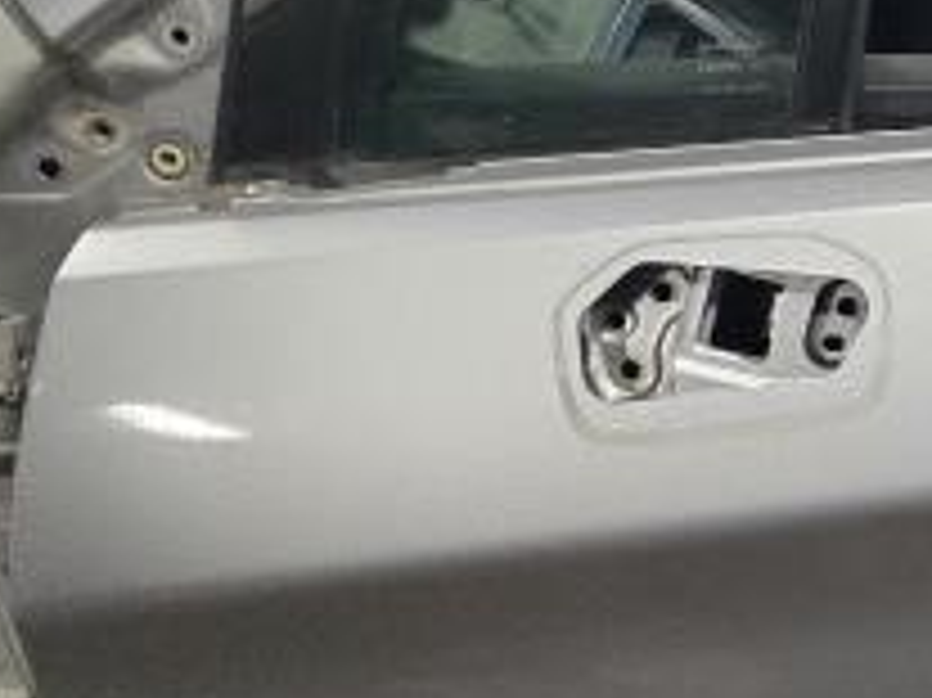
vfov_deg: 16.6
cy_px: 378
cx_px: 1513
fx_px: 2395
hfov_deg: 18.6
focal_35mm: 89
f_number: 1.7
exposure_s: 1/120
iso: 400
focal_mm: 6.3
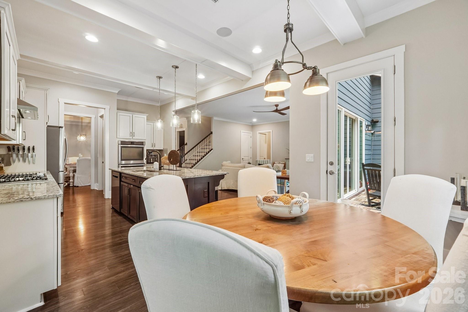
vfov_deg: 77.3
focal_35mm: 15
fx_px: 195
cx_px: 234
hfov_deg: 100.4
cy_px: 156
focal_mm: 10
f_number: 8
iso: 400
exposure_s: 1/10
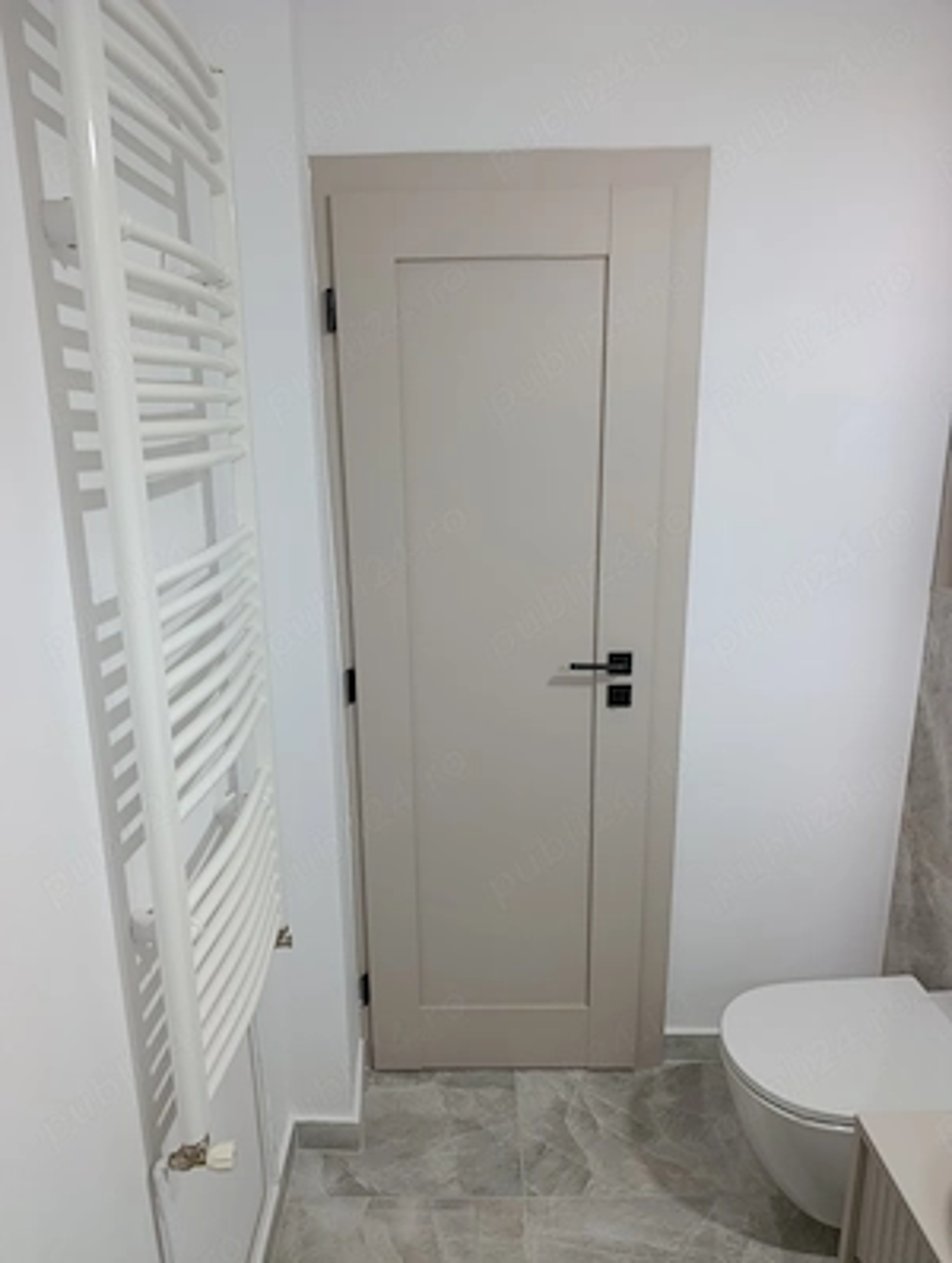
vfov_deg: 73.8
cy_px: 632
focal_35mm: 23
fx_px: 841
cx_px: 476
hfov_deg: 59.0
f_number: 1.65
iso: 731
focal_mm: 6.11
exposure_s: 1/50
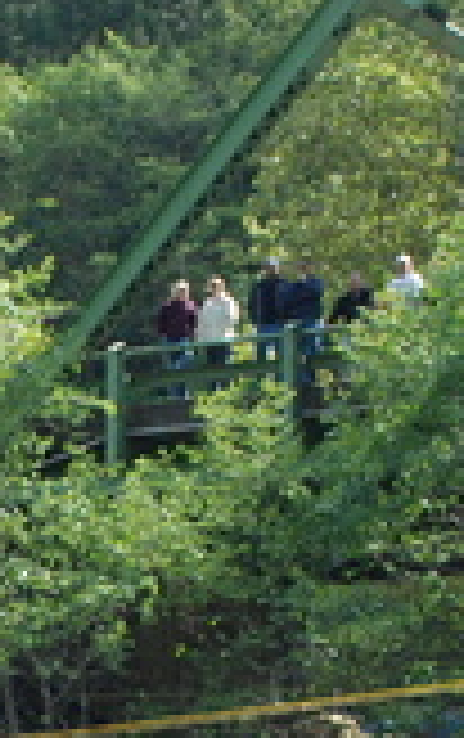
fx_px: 3609
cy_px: 641
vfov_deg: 11.6
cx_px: -144
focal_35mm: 179
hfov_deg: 7.3
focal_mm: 24
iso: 400
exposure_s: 1/640
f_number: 4.5
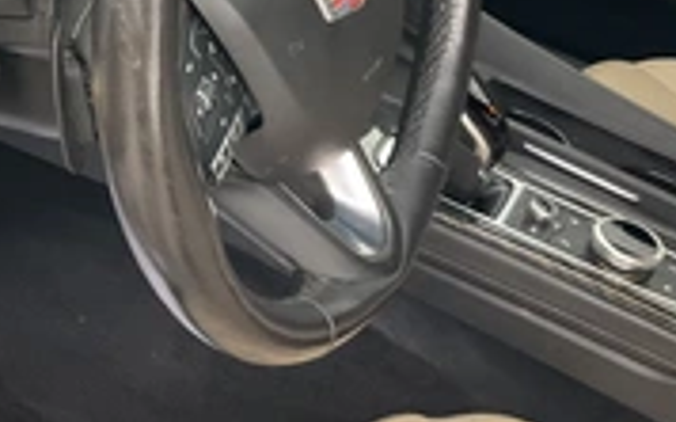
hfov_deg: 28.8
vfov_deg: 18.5
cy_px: 23
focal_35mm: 69
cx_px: 91
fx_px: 1270
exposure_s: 1/60
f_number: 1.8
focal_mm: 3
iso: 80
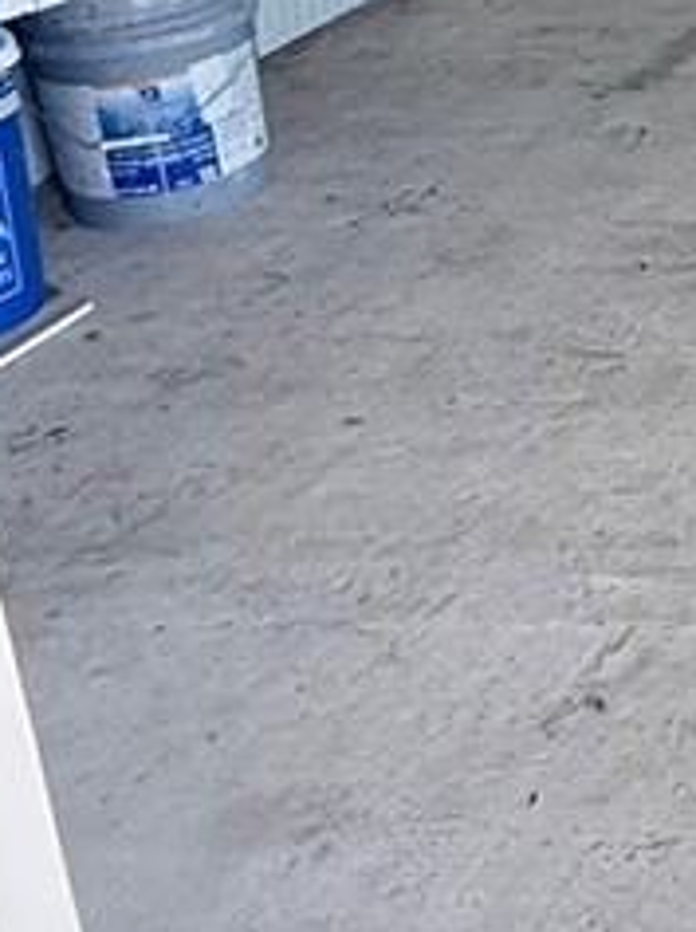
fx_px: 1909
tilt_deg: -14.8
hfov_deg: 15.6
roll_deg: +0.3
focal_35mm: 71
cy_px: -130
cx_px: 1467
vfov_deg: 25.2
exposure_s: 1/99
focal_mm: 2.22
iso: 200
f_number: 2.2
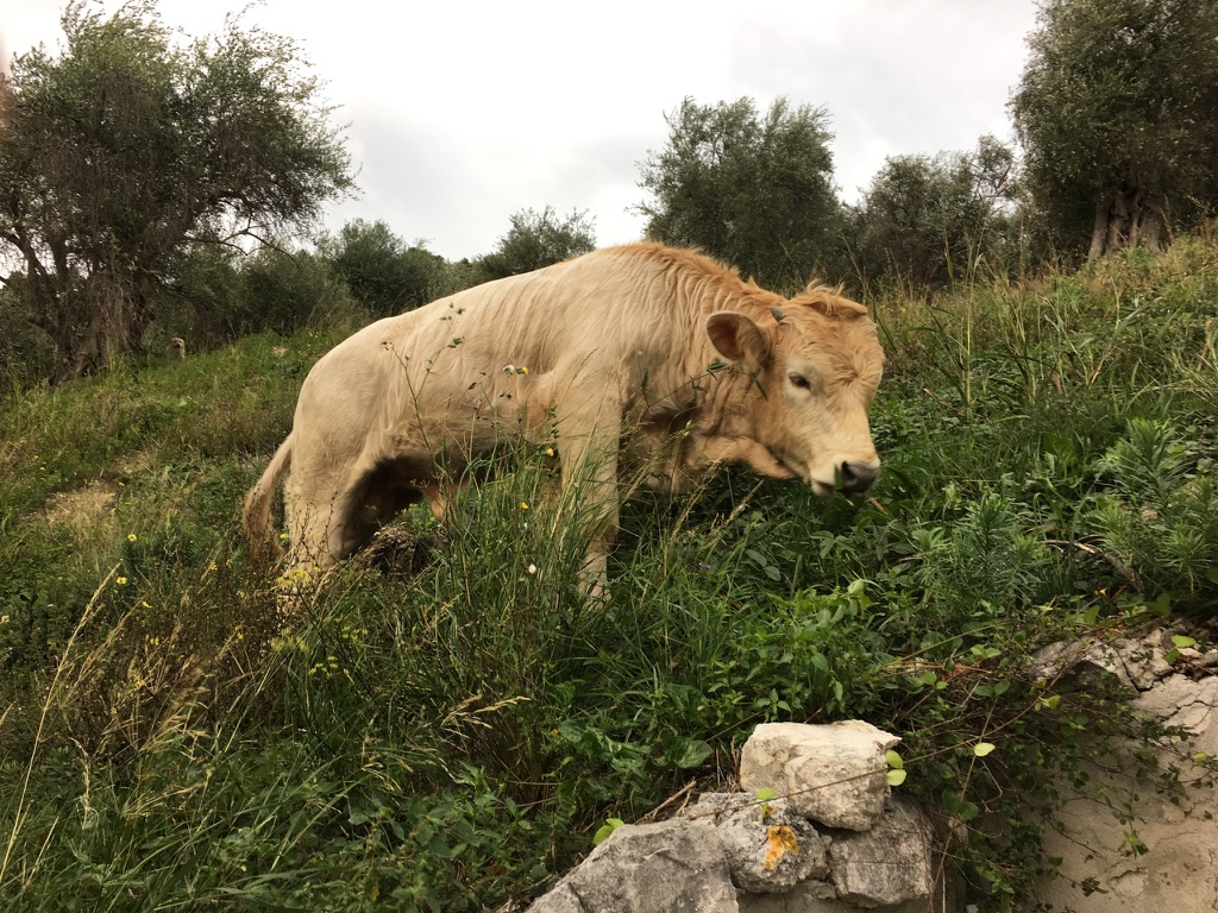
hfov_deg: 61.7
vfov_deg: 48.2
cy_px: 456
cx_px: 609
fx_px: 1020
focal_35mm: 29
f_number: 2.2
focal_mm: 4.15
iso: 32
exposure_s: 1/100
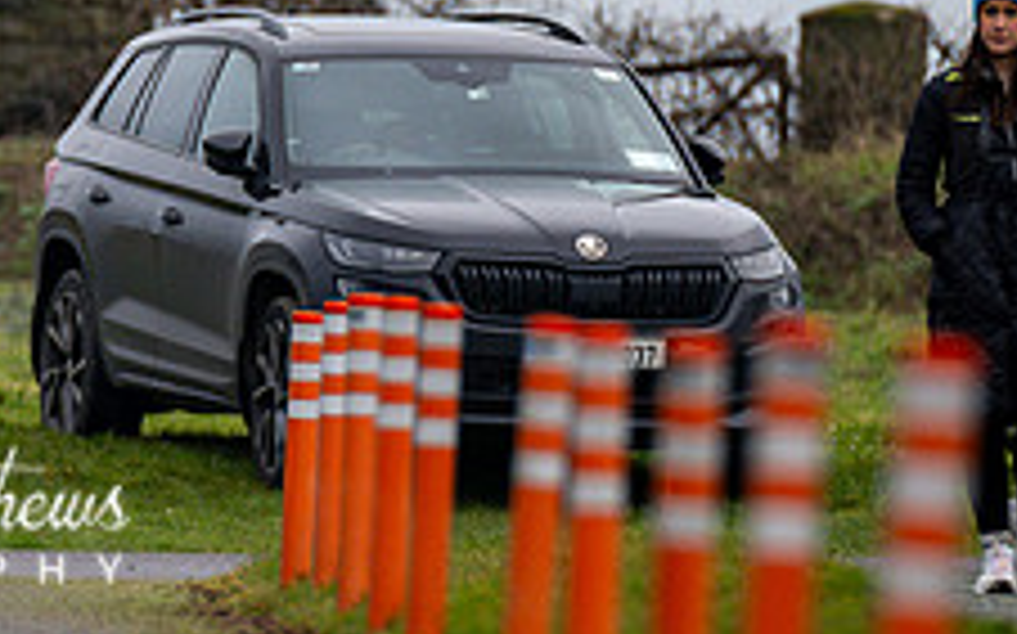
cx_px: -176
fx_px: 32551
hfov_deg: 1.8
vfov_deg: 1.1
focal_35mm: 1175
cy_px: 427
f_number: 2.8
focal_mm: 300
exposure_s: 1/1600
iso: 320
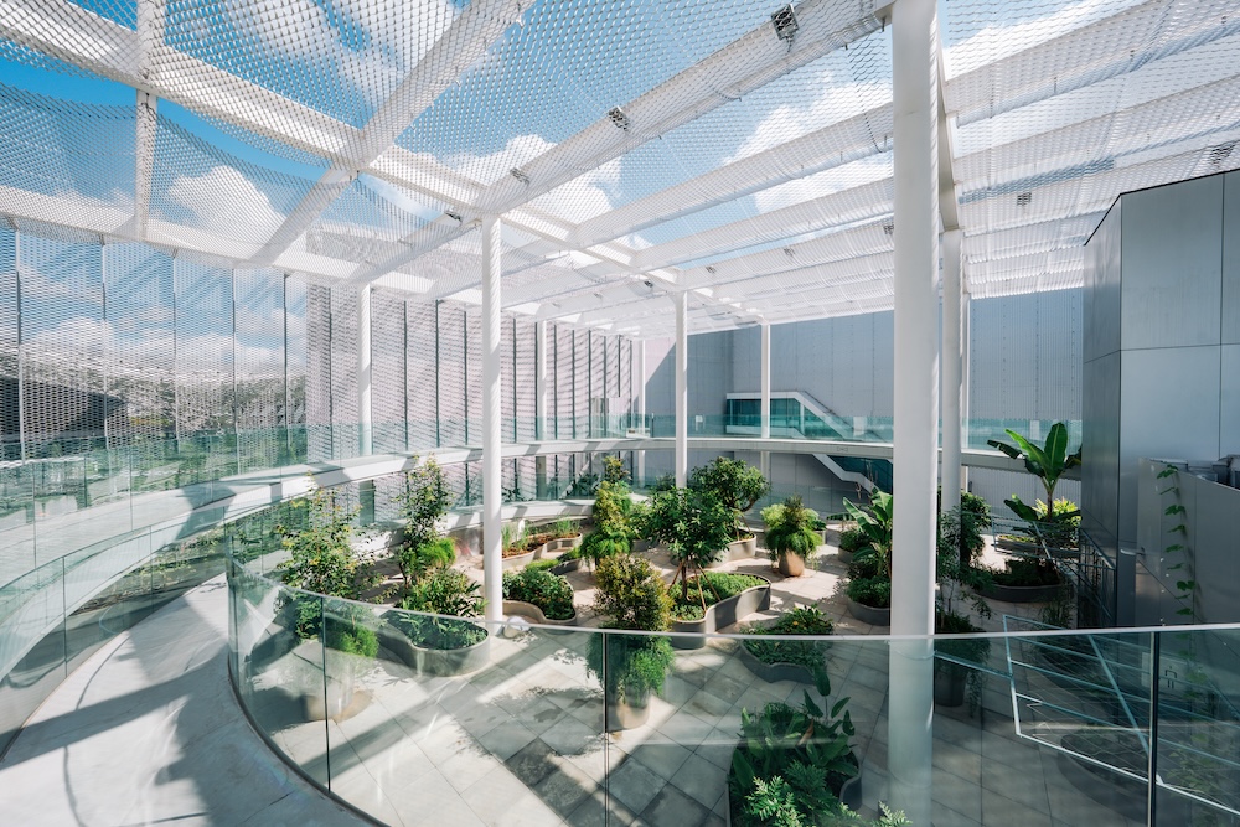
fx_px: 413
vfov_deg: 90.0
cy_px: 414
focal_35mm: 12
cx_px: 620
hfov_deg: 112.6
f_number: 8
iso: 100
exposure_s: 1/160
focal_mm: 12
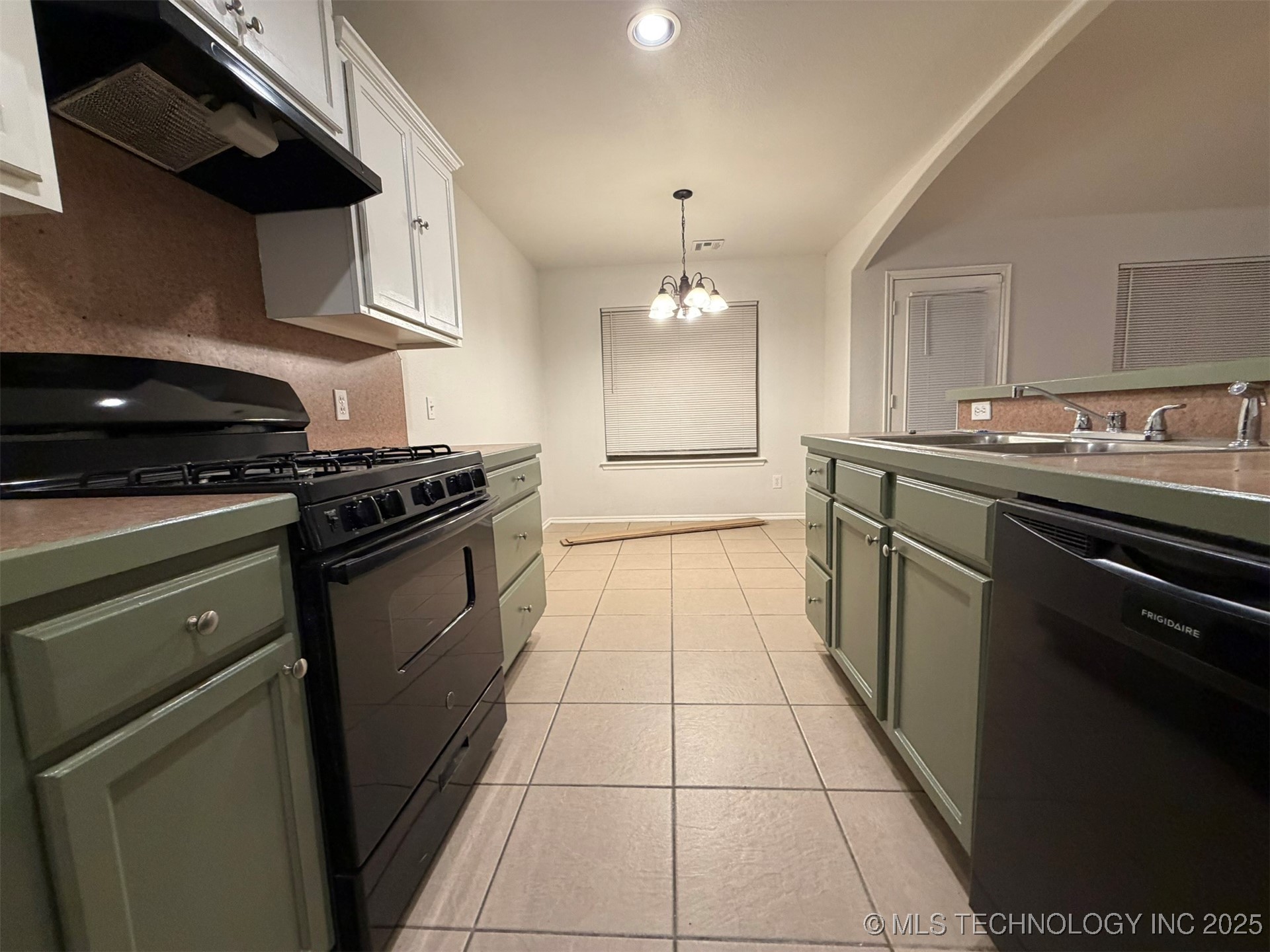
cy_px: 476
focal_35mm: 14
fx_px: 514
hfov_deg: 102.1
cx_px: 635
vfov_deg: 85.7
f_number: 2.2
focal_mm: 2.22
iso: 320
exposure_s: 1/60
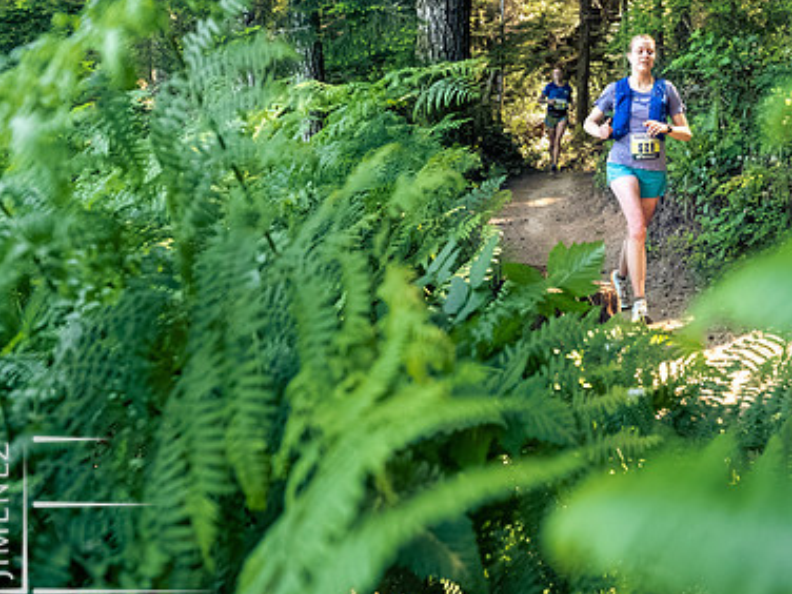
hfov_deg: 49.3
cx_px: 527
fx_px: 847
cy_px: 207
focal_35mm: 37
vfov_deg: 38.3
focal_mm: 12
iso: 4000
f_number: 2.8
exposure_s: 1/1000
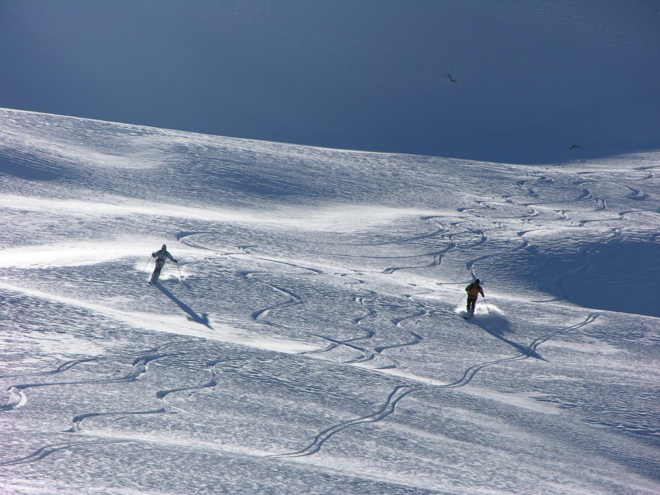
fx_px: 5339
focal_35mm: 280
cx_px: 330
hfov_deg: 7.1
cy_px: 248
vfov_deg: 5.3
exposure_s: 1/611
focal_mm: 71.2
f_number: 6.6
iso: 50
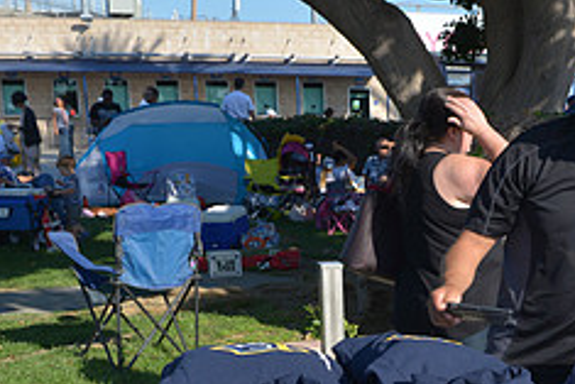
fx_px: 1103
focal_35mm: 69
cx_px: 509
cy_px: 451
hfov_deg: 28.2
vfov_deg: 18.8
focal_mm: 28
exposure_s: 1/200
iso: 100
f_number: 8
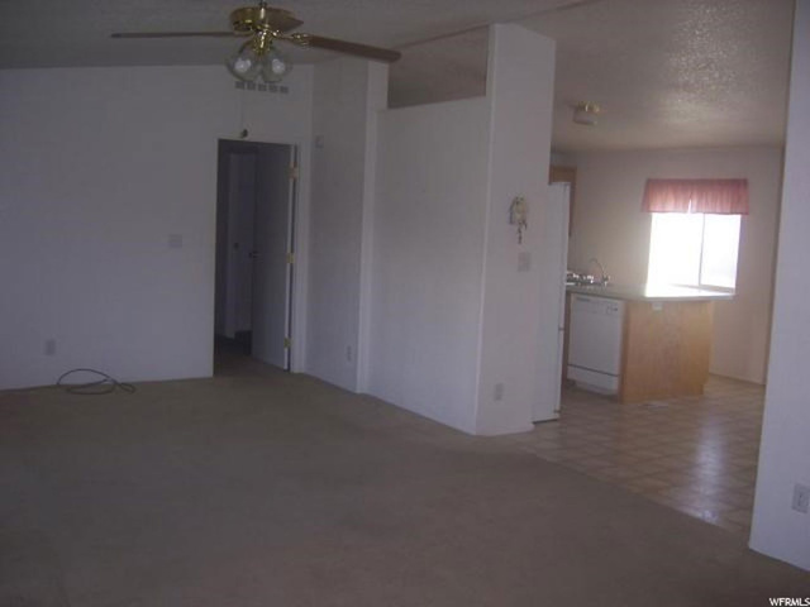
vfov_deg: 39.7
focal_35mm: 36
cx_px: 405
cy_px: 304
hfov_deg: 51.4
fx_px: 842
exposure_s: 1/60
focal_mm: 6.2
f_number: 2.8
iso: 80
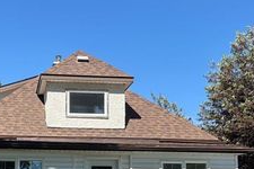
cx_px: 53
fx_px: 423
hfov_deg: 32.5
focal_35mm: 60
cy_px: 186
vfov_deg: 21.4
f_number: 1.6
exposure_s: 1/1642
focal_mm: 5.96
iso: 50
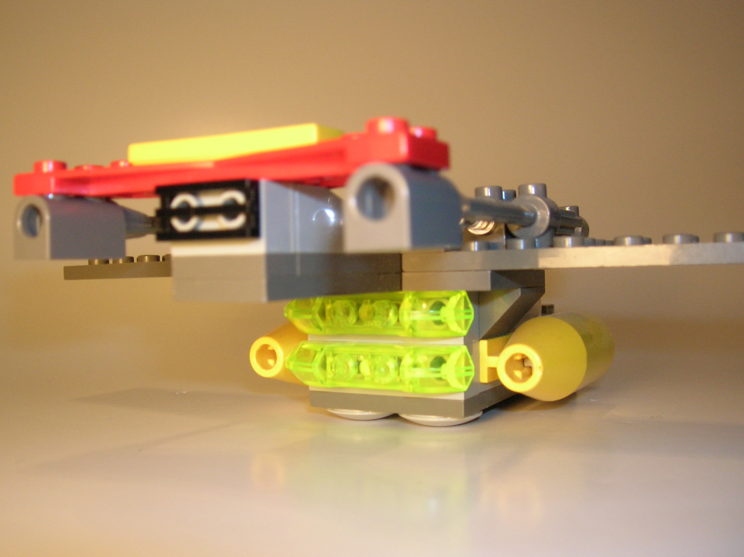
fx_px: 795
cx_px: 367
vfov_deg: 38.6
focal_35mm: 37
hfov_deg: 50.2
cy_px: 280
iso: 143
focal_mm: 5.7
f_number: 2.9
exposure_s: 1/29.6
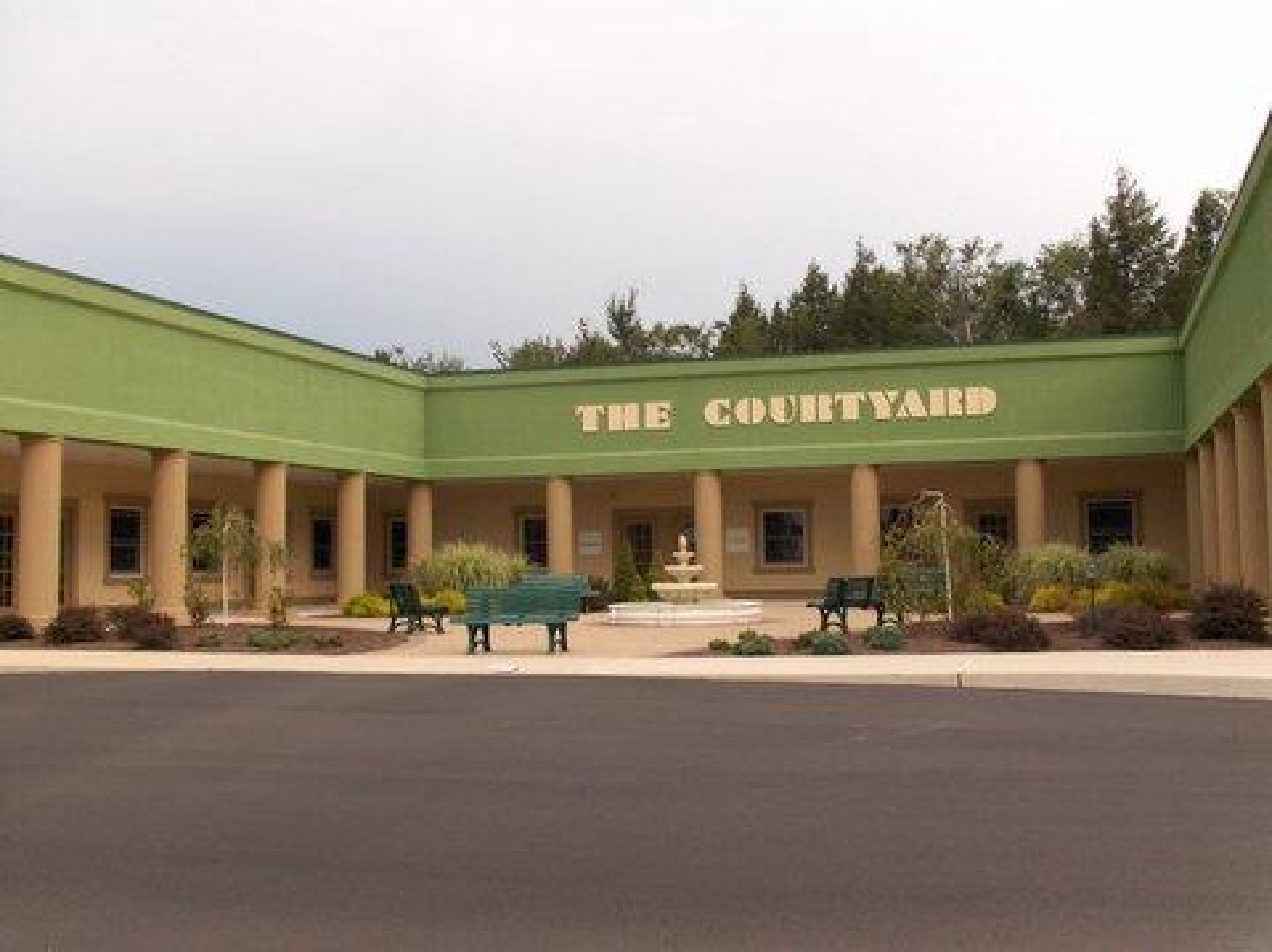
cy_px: 476
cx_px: 636
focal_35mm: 34
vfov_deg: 41.7
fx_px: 1248
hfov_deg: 54.0
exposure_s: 1/117
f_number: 3
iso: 113
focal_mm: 7
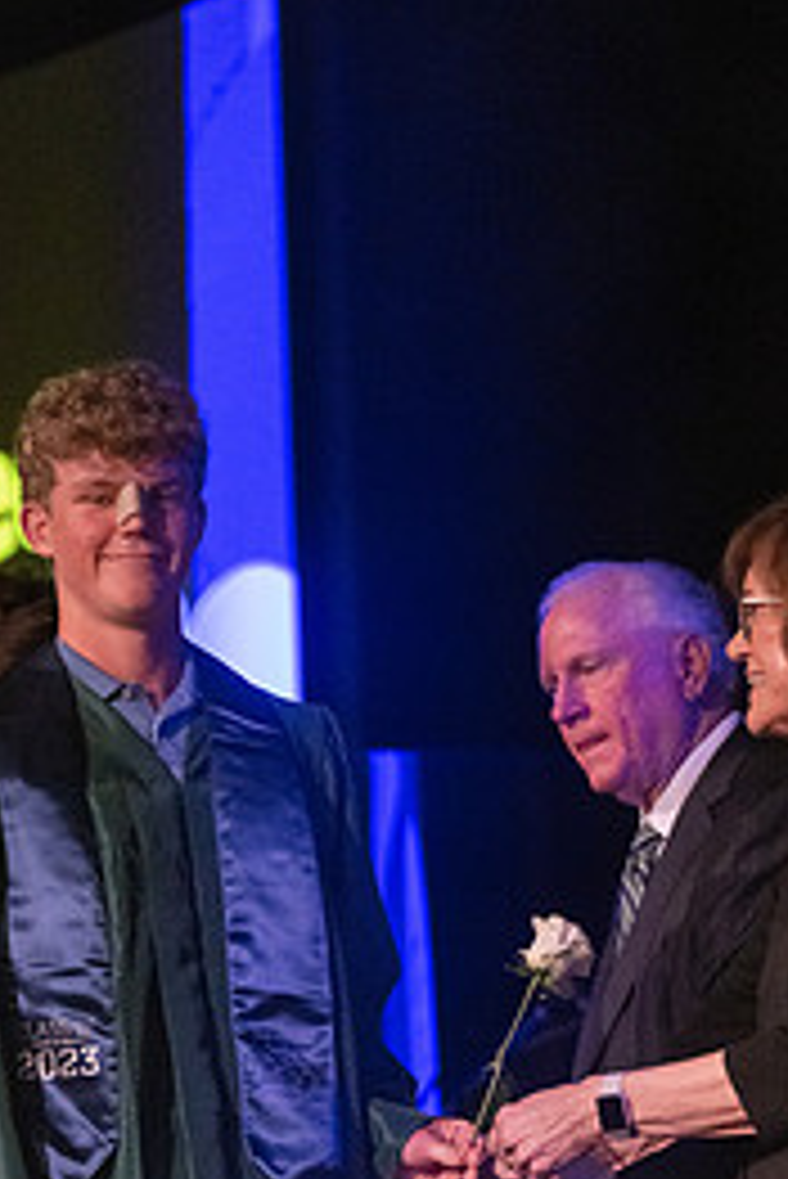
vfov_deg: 11.0
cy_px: 927
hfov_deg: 7.3
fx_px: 6131
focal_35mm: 187
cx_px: 239
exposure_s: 1/1000
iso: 16000
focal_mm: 109
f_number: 2.8
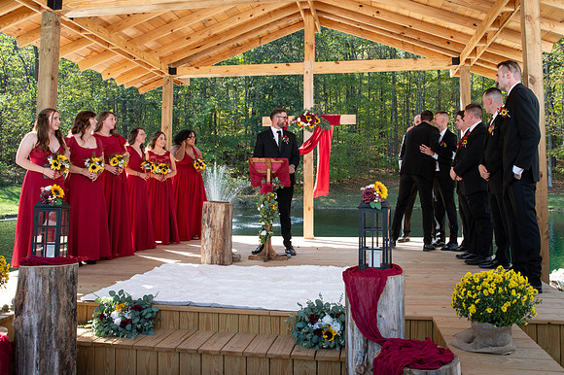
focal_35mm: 28
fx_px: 436
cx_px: 317
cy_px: 161
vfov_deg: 46.5
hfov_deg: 65.6
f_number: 5.6
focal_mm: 24
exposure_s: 1/200
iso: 320
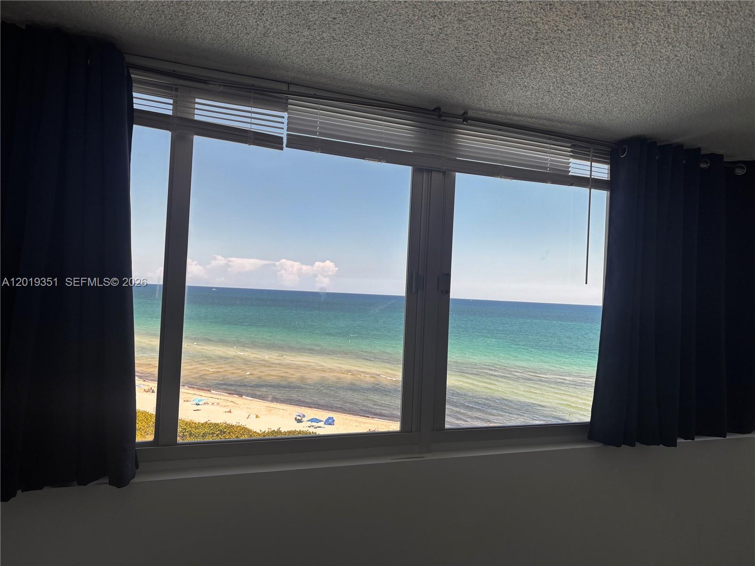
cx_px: 378
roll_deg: -2.8
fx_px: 567
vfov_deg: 53.1
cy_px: 283
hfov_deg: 67.3
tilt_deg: +1.8
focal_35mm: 26
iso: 50
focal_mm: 5.96
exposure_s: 1/1912
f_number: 1.6
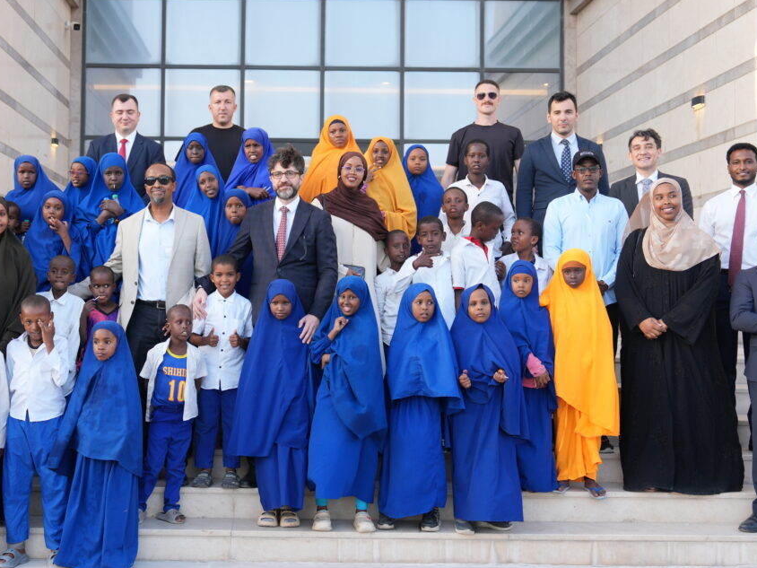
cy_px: 256
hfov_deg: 37.2
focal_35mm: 51
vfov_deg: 28.5
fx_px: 1115
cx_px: 280
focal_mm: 35
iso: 250
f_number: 2.8
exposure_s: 1/400
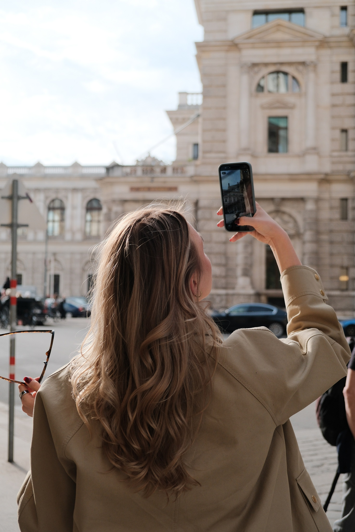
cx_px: 178
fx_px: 636
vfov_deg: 45.4
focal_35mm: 43
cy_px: 266
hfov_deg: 31.2
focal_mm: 28.9
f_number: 3.2
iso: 640
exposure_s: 1/2000
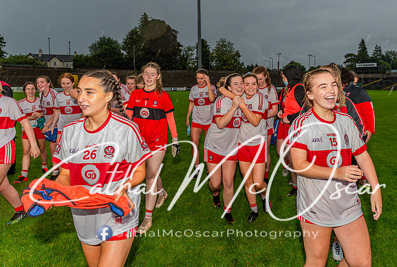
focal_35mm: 29
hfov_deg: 62.3
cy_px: 106
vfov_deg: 44.6
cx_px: 243
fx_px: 324
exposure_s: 1/200
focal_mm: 24
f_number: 3.5
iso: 1600
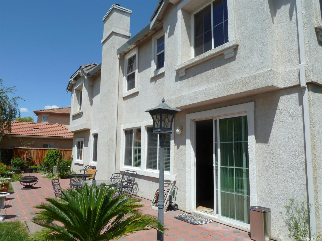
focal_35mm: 25
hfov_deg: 69.4
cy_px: 120
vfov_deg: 54.9
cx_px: 161
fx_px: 232
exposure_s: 1/640
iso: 100
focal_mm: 4.1
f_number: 5.6
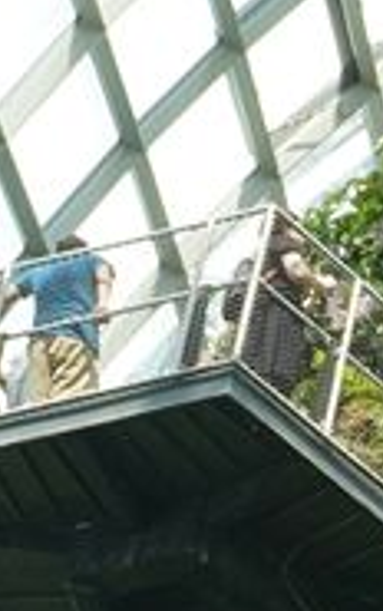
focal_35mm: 264
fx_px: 4399
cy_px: 796
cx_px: 1661
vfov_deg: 7.8
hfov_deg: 4.5
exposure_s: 1/100
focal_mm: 24
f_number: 13
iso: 400
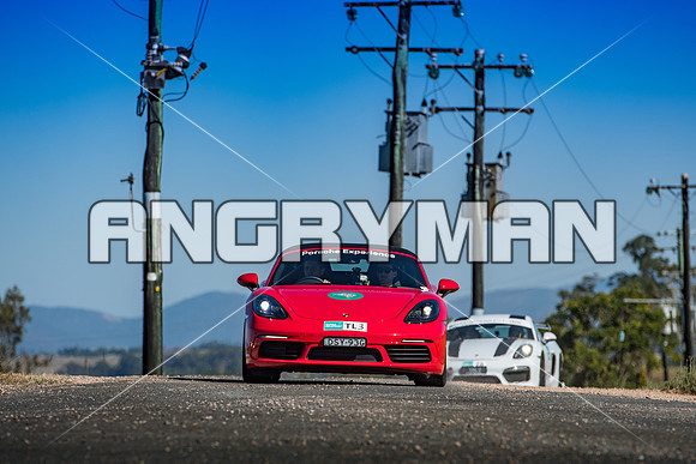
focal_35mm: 300
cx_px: 348
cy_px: 232
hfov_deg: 6.9
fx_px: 5801
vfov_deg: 4.6
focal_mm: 200
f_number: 4.5
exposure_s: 1/2500
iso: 100
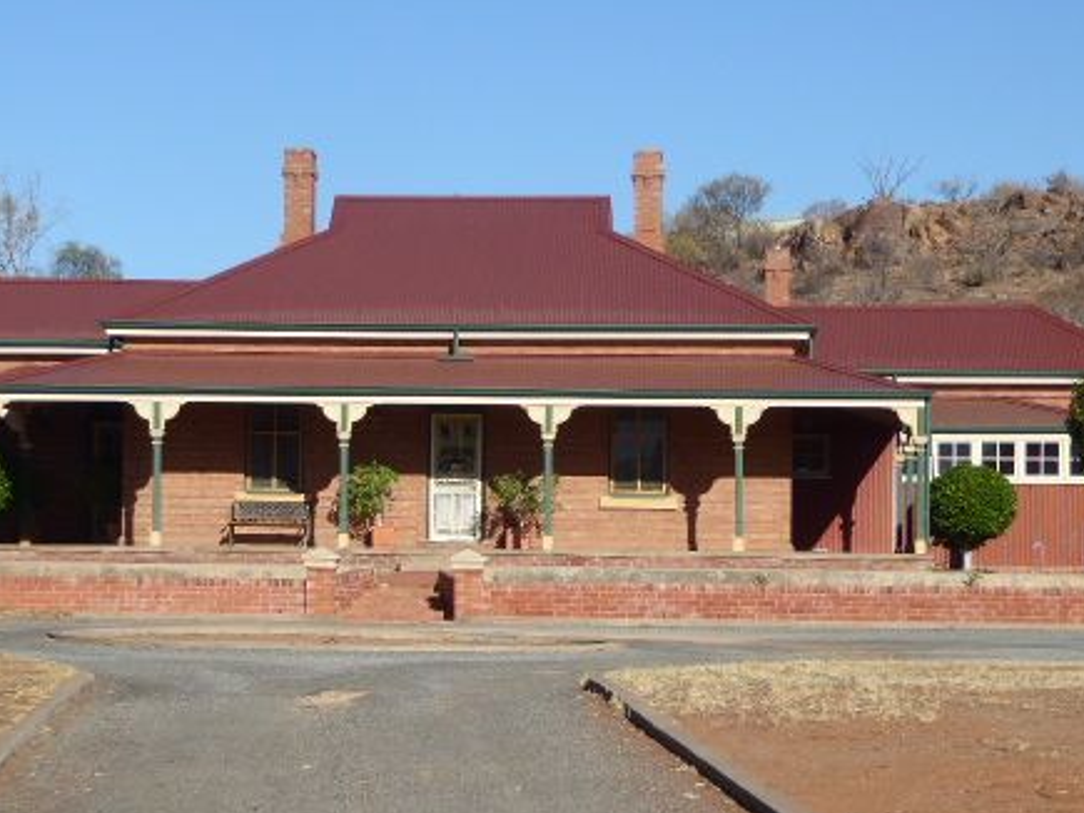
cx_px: 414
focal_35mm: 125
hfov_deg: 15.8
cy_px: 534
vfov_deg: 11.8
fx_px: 3913
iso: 80
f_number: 4.7
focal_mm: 14.1
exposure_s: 1/500
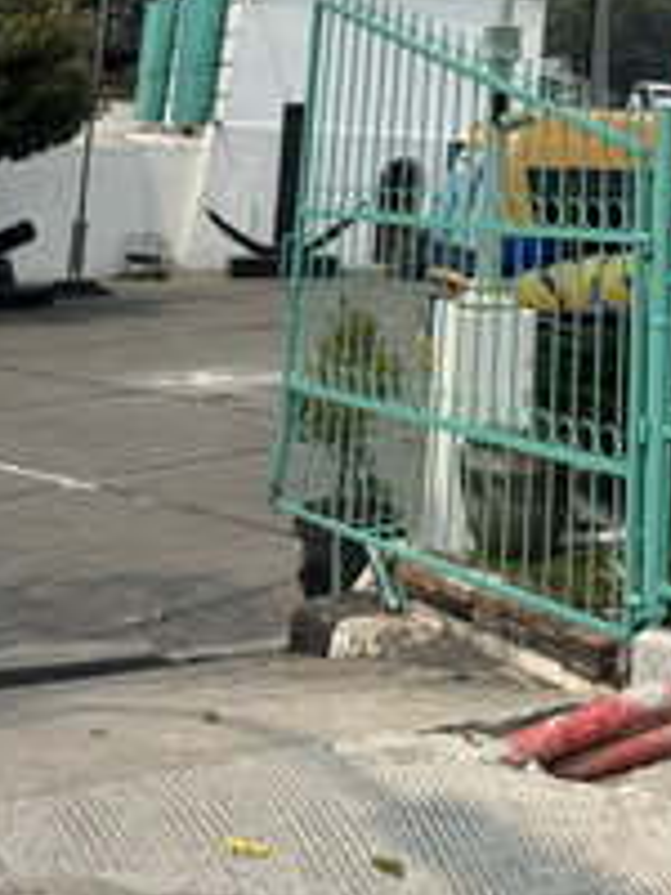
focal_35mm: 64
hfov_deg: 22.3
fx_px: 1654
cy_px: -226
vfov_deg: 26.3
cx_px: 626
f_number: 1.78
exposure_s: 1/8929
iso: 80
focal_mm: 6.86
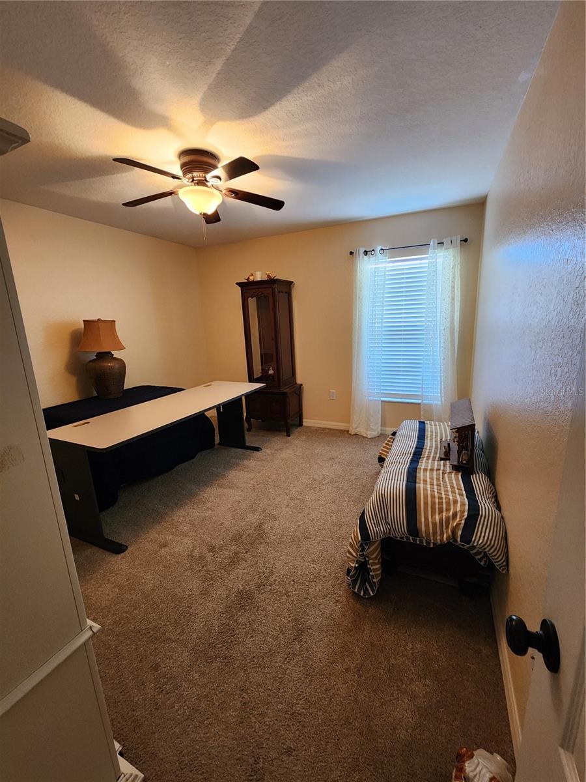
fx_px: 293
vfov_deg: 106.2
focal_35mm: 13
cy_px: 391
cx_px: 293
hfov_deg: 89.9
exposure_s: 1/30
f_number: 2.2
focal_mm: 2.2
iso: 400
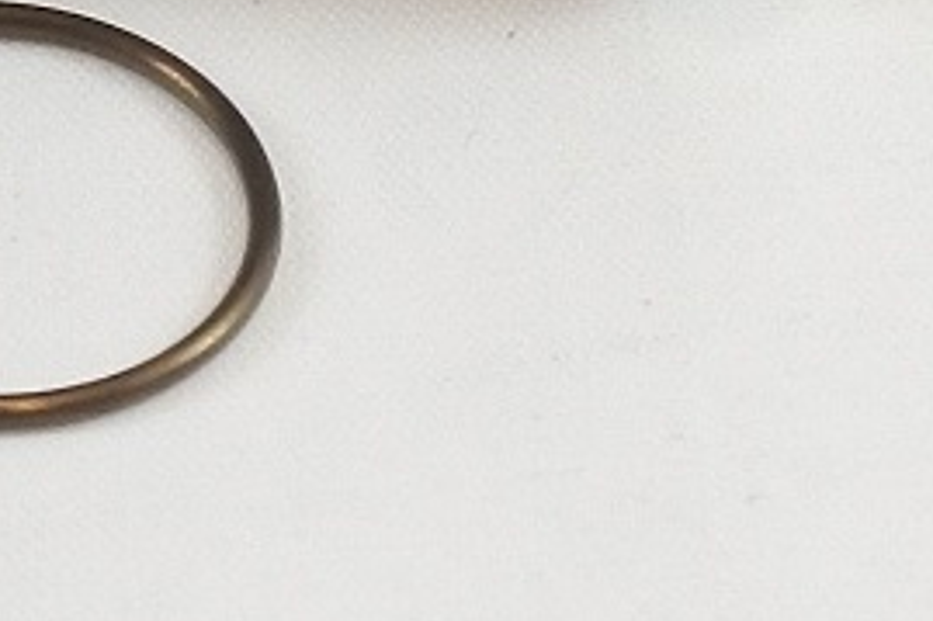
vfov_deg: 5.1
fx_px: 6682
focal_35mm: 258
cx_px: -553
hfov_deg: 7.8
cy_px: -1022
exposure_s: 1/160
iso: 400
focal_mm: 13.7
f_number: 4
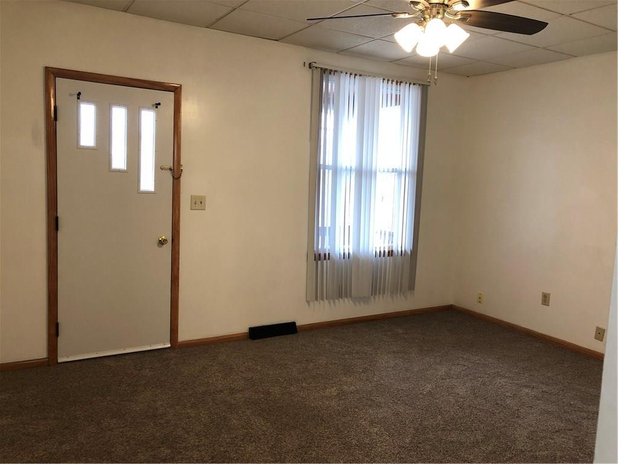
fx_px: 500
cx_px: 309
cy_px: 232
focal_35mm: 28
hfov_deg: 63.4
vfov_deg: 49.7
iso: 32
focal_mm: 3.99
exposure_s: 1/30
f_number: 1.8
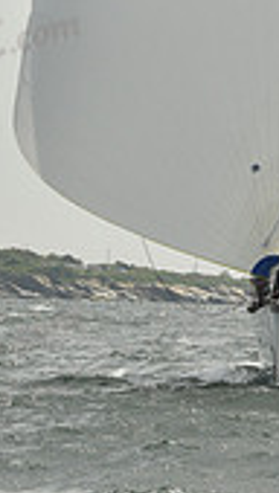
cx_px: 231
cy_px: -122
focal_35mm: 393
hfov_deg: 3.1
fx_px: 5153
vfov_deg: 5.5
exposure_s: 1/1600
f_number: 10
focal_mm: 110
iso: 400
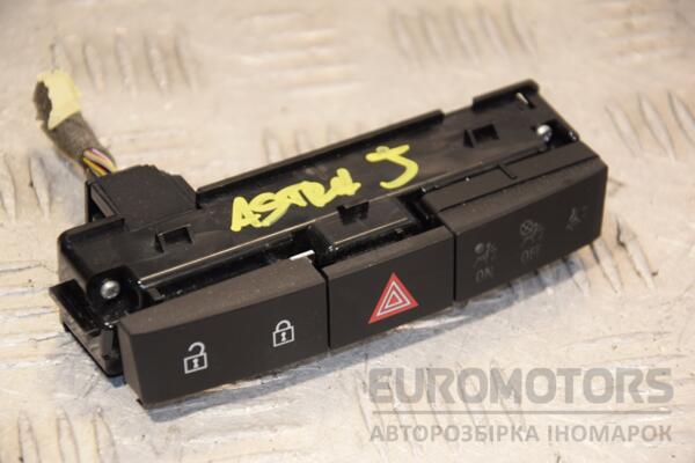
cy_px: 232
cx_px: 348
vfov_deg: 9.3
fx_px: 2838
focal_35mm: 147
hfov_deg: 14.0
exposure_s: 1/125
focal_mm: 98
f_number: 5.6
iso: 640
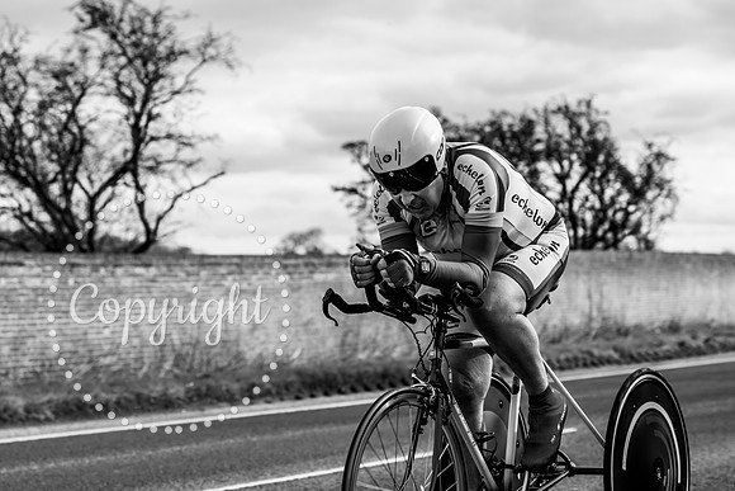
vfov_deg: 17.0
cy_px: 209
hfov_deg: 25.3
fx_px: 1640
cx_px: 401
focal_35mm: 80
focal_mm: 70
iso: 100
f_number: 4
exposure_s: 1/800
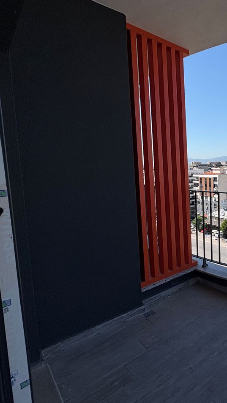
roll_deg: +1.6
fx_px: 246
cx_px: 242
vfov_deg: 78.6
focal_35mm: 23
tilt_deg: -4.5
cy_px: 187
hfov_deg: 41.0
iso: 50
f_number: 2.2
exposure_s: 1/1976
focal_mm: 2.22
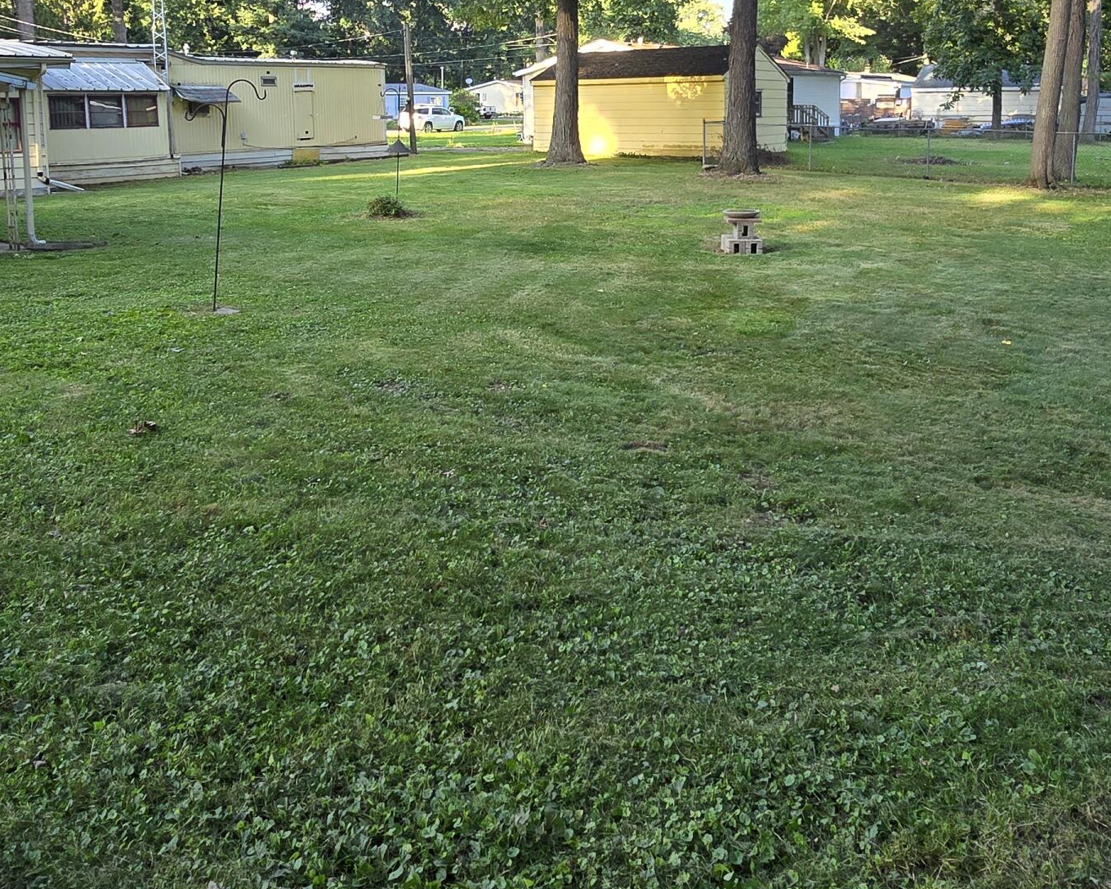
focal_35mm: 28
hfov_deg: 62.2
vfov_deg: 49.4
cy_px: 219
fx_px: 921
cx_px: 575
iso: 50
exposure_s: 1/159
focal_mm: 2.2
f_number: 2.2
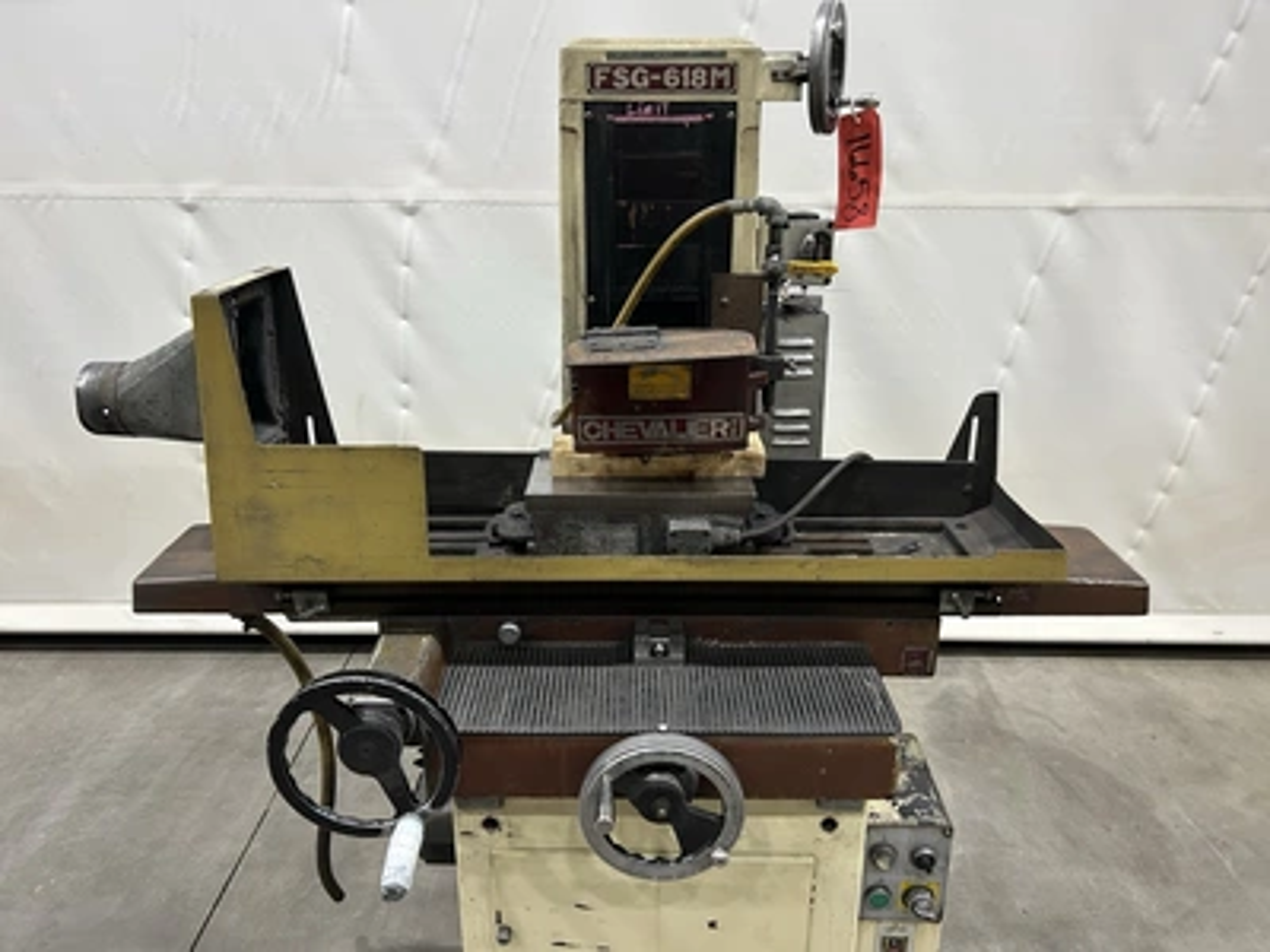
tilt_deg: -19.9
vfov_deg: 53.1
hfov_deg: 67.3
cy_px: 476
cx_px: 635
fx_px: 954
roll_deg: +0.1
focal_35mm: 26
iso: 250
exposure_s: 1/60
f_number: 1.5
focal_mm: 5.7
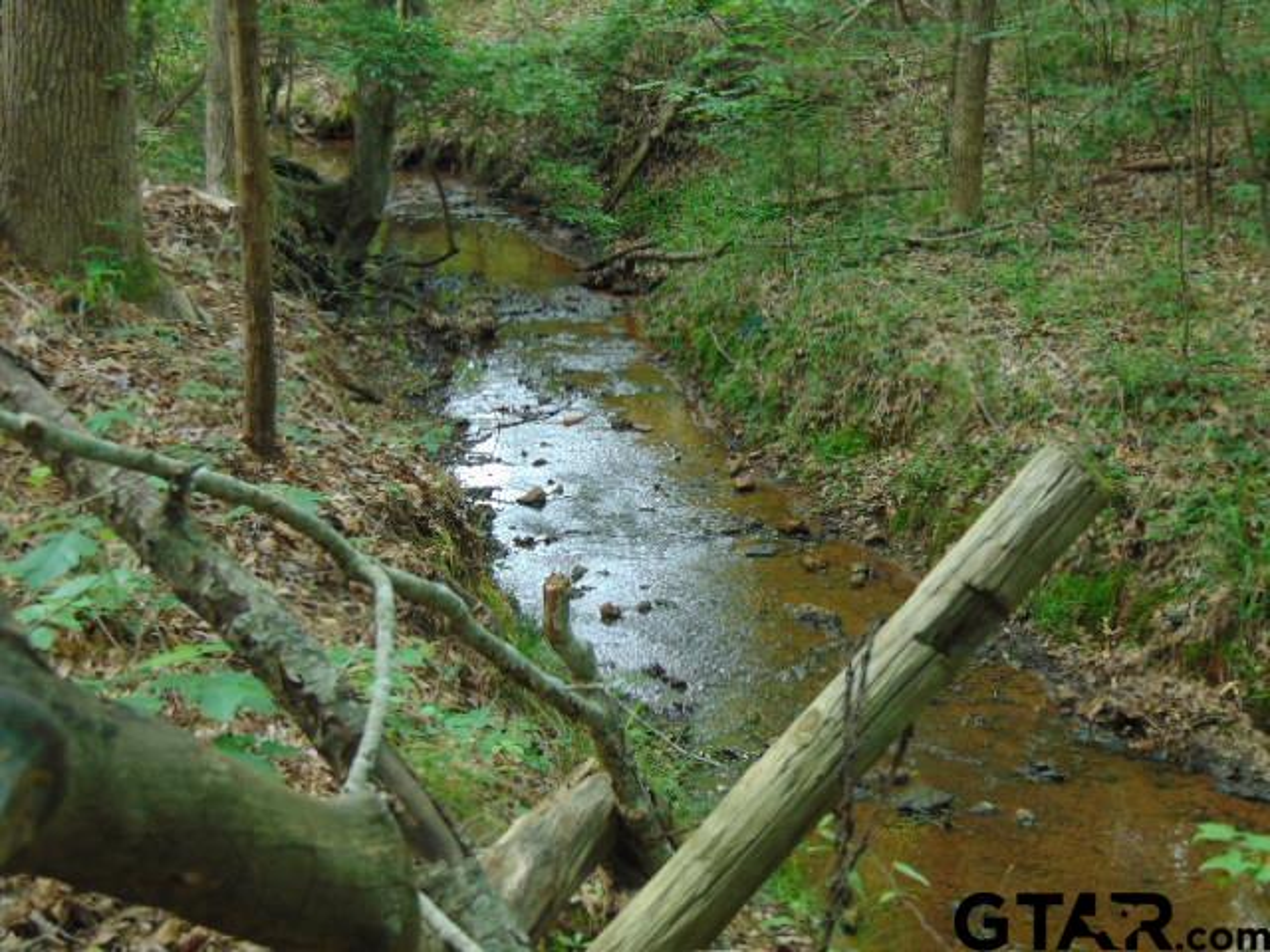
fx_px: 2201
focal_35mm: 60
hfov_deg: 32.2
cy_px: 476
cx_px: 635
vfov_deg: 24.4
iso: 100
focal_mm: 10.8
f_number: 3.6
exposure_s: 1/40
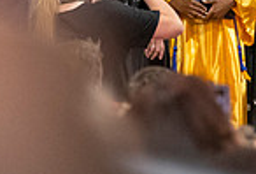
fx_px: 8056
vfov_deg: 1.2
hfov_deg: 1.8
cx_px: 499
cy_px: 55
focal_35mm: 1127
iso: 2000
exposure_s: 1/200
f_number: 4
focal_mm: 190
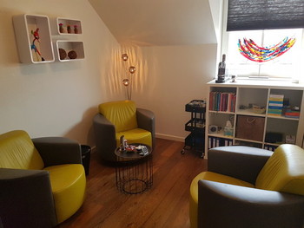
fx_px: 228
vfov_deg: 53.1
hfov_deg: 67.3
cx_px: 152
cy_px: 114
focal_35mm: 26
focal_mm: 4.2
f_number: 1.7
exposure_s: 1/50
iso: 200
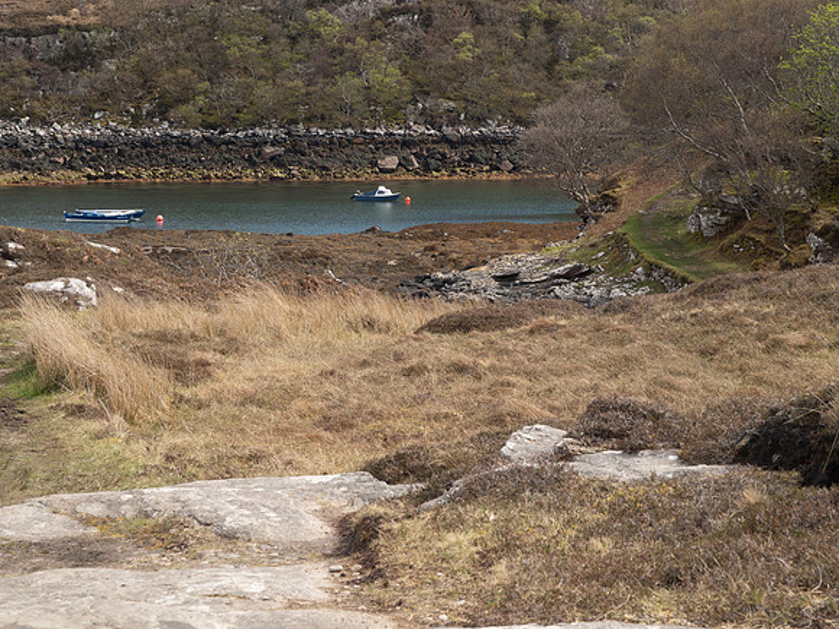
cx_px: 420
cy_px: 314
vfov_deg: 17.6
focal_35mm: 84
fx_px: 2036
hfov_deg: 23.3
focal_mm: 42
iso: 200
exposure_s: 1/200
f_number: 8
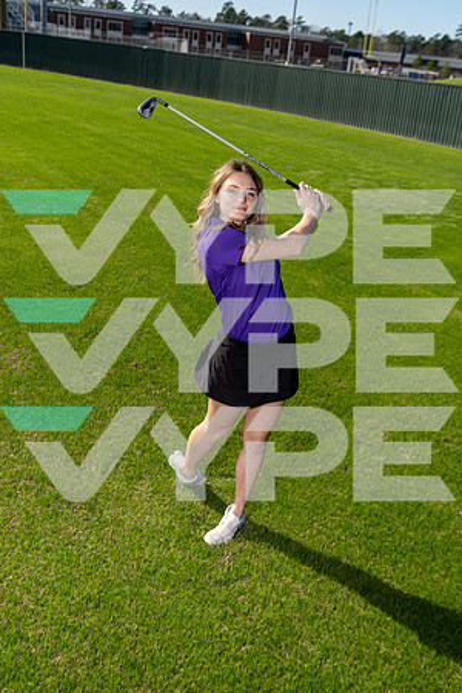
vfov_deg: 51.9
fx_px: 712
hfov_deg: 35.9
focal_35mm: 37
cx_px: 231
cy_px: 346
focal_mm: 37
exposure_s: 1/640
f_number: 5
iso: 100
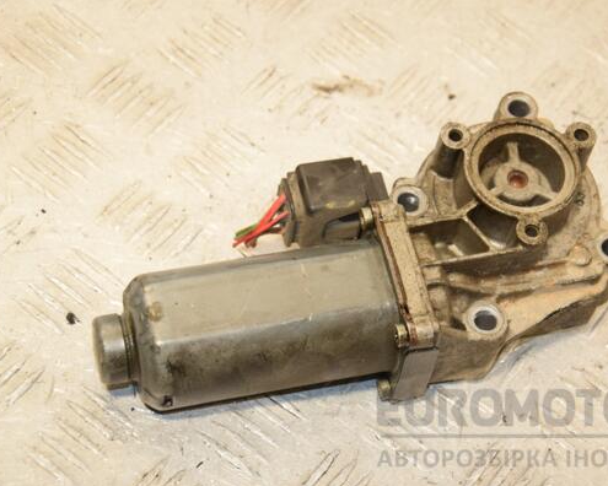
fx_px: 1781
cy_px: 244
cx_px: 354
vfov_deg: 15.5
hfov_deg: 19.4
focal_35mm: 99
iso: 800
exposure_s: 1/200
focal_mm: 58
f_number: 6.3
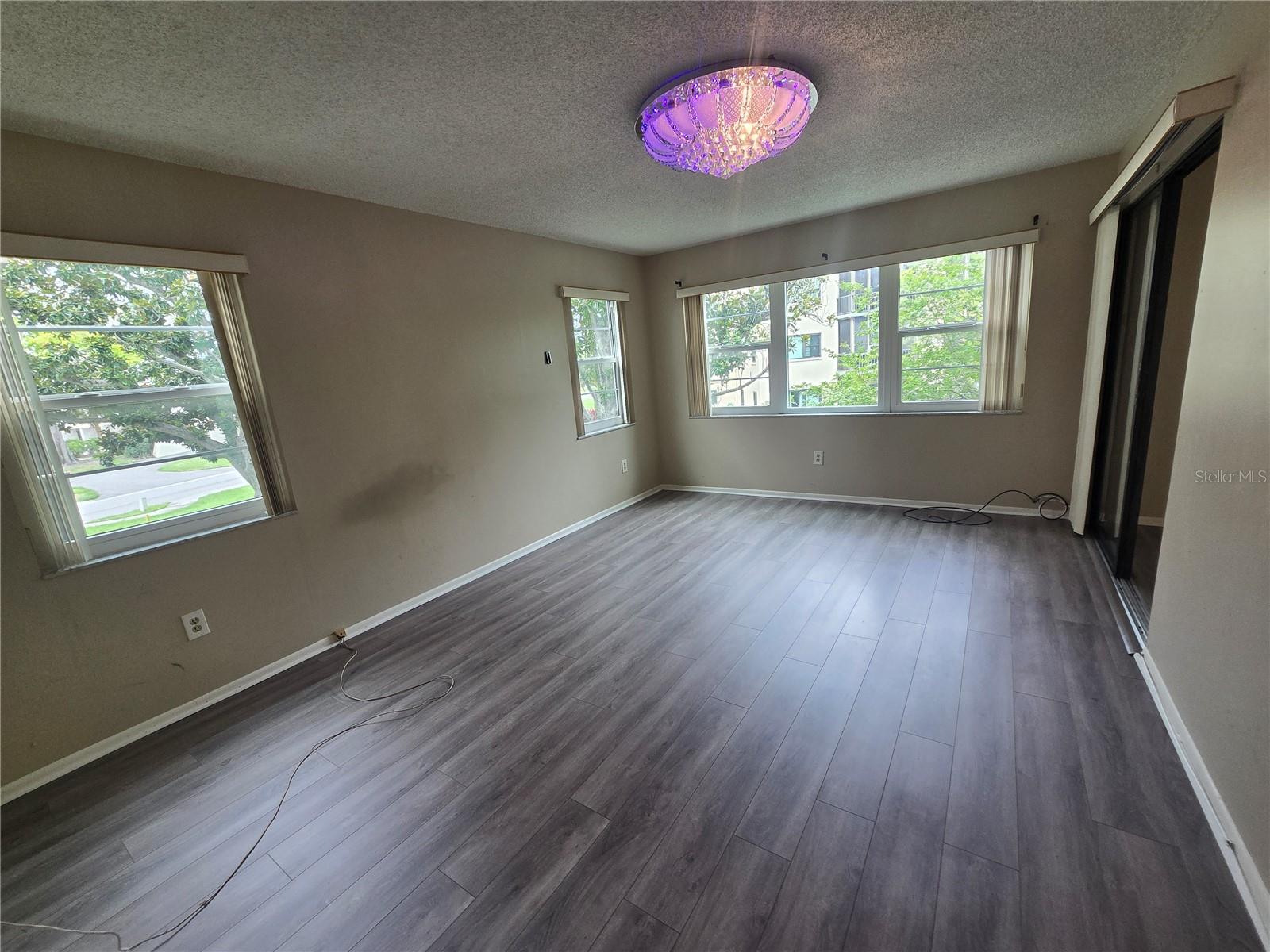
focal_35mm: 13
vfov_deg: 89.9
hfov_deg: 106.2
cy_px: 476
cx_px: 635
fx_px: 477
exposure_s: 1/120
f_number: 2.2
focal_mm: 2.2
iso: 80
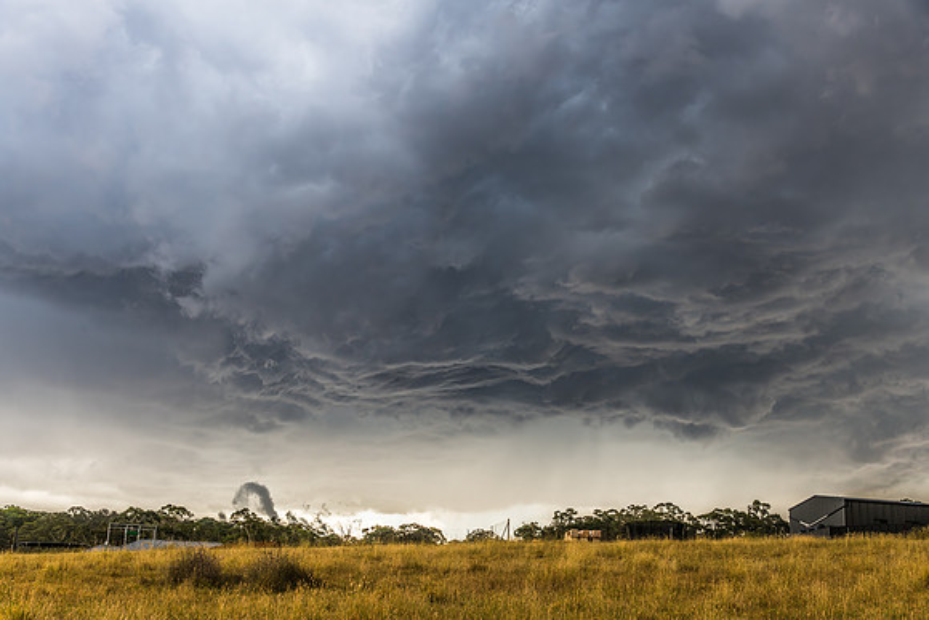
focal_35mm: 52
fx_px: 1342
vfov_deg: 26.0
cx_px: 464
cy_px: 310
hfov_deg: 38.2
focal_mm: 52
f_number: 8
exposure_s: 1/100
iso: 400
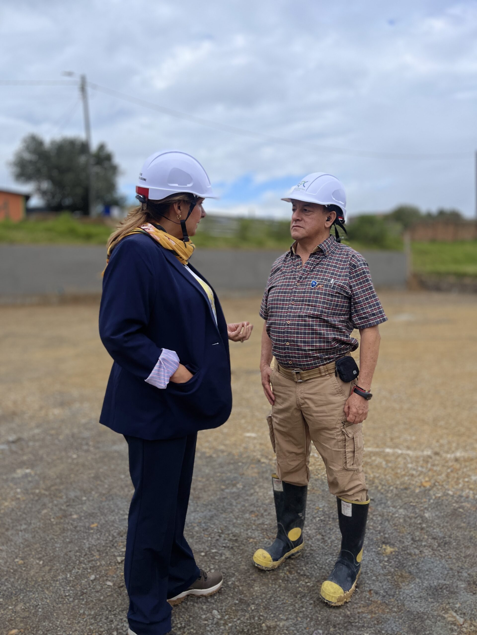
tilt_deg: -6.1
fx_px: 478
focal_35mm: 26
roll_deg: +0.3
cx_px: 238
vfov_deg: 67.3
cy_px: 318
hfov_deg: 53.1
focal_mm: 5.1
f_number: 1.6
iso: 50
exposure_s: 1/6250
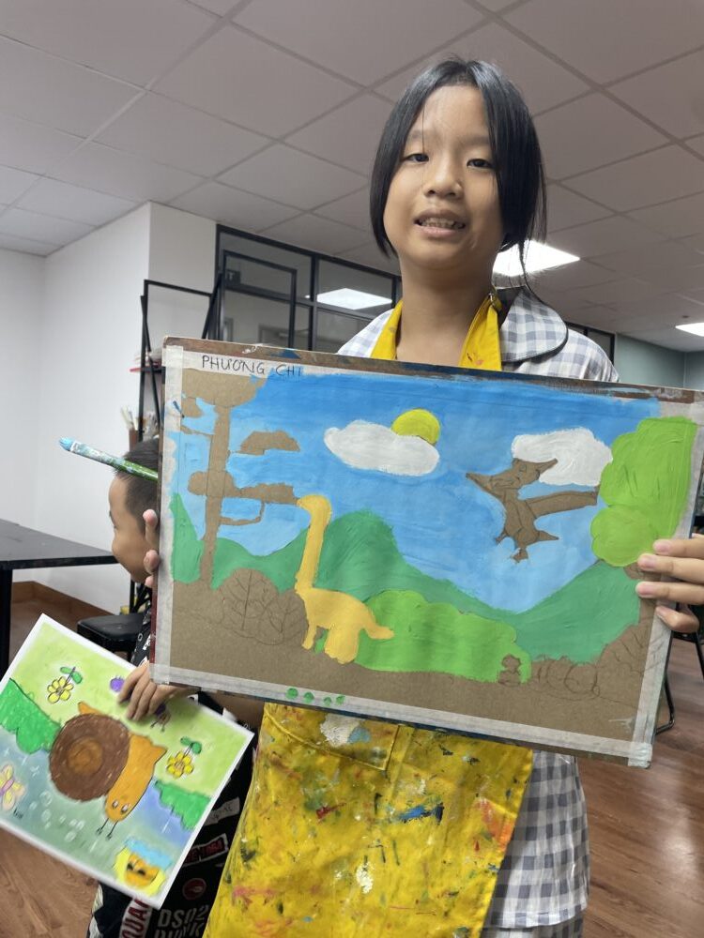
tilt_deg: +1.2
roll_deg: +0.3
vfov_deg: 67.3
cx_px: 352
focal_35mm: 26
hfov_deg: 53.1
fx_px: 705
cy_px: 469
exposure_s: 1/100
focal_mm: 4.2
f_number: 1.6
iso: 100
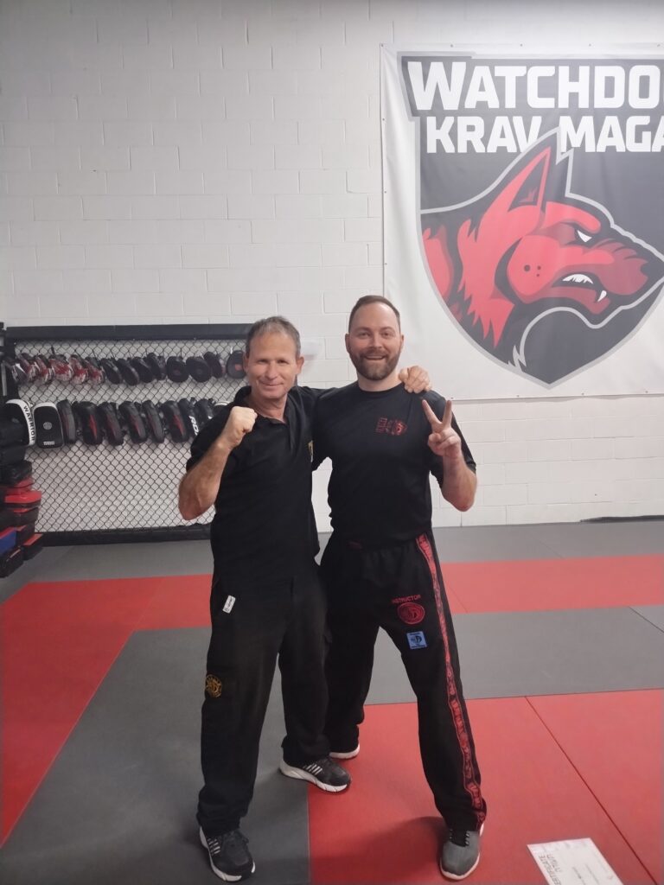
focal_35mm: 25
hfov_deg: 54.9
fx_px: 639
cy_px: 442
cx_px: 332
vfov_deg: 69.4
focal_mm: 4.71
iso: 275
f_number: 1.7
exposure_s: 1/24
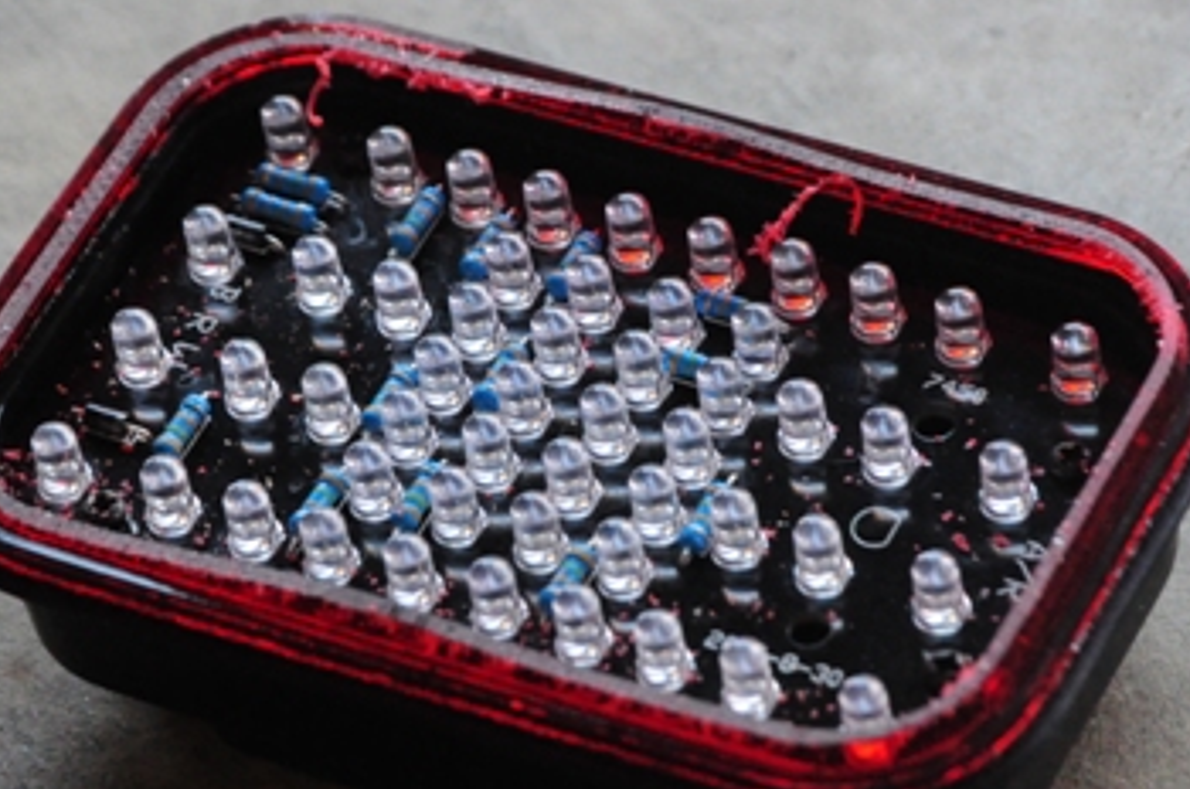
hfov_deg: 11.4
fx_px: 5972
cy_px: 447
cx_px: 568
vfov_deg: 7.6
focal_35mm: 181
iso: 3200
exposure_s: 1/160
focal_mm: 66
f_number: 5.6
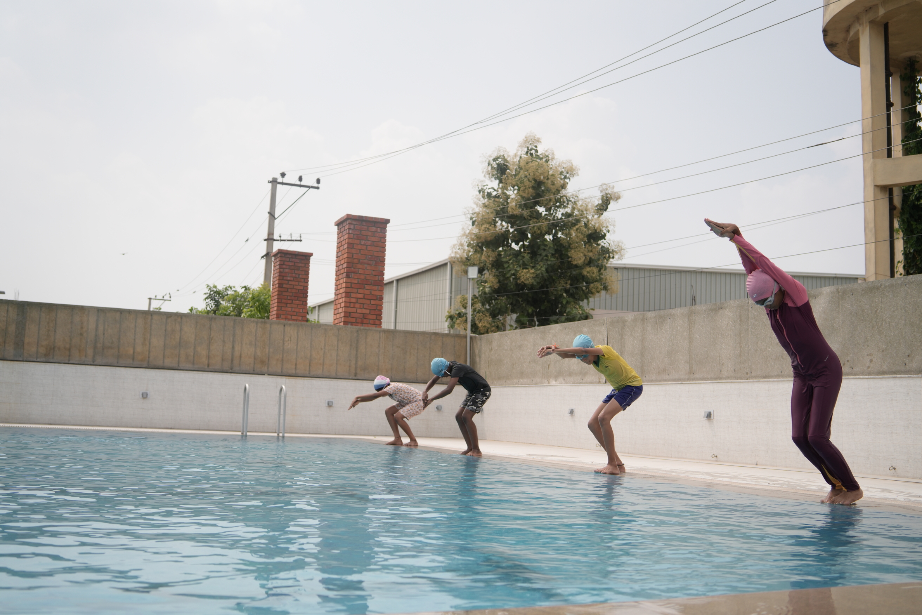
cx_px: 461
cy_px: 308
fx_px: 896
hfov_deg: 54.4
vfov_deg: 37.9
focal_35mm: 35
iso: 250
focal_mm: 35
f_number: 4
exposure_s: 1/4000
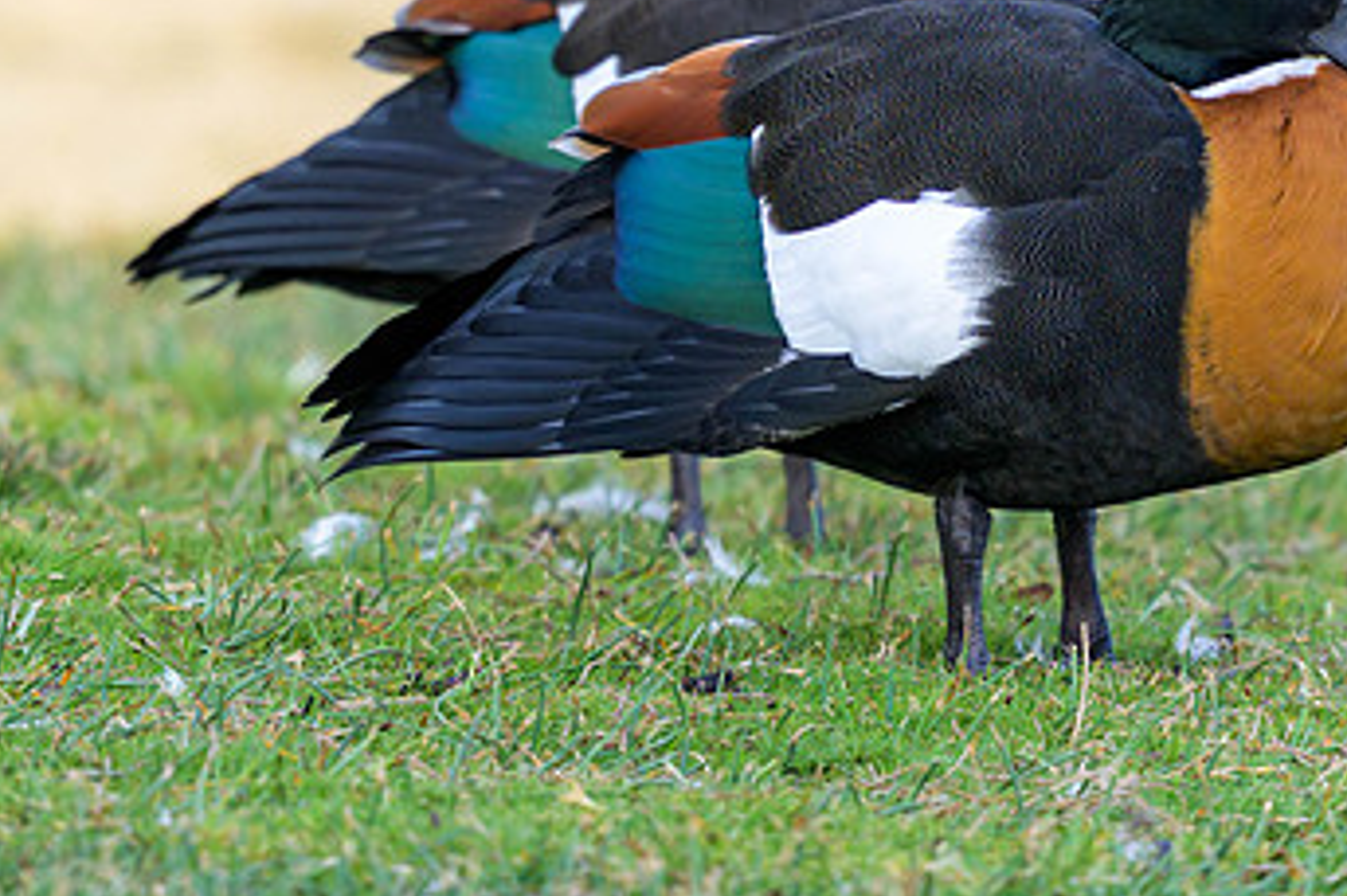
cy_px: 202
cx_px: 1136
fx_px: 67090
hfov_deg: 1.2
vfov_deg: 0.8
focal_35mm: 1794
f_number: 2.8
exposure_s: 1/320
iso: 80
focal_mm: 400
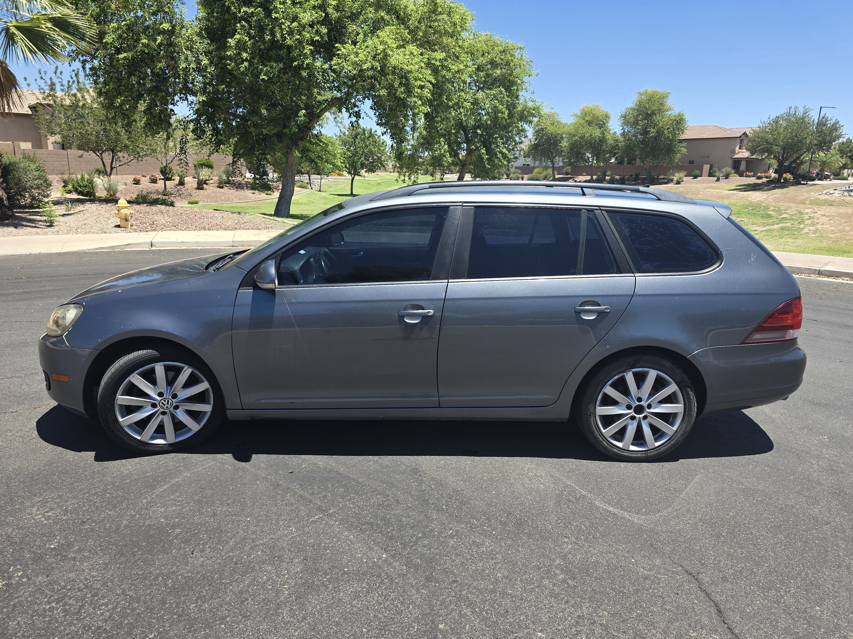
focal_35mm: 23
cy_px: 320
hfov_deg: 73.9
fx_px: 567
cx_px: 426
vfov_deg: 58.9
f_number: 1.7
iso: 12
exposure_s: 1/432
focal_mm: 6.3
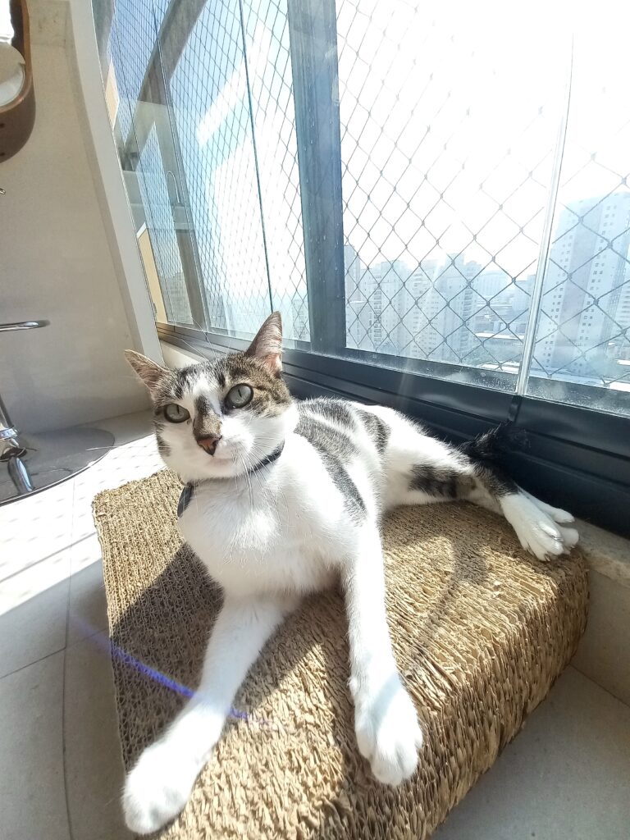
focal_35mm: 13
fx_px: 315
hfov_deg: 89.9
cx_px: 315
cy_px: 420
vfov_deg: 106.2
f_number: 2.2
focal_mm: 1.42
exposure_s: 1/556
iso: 40
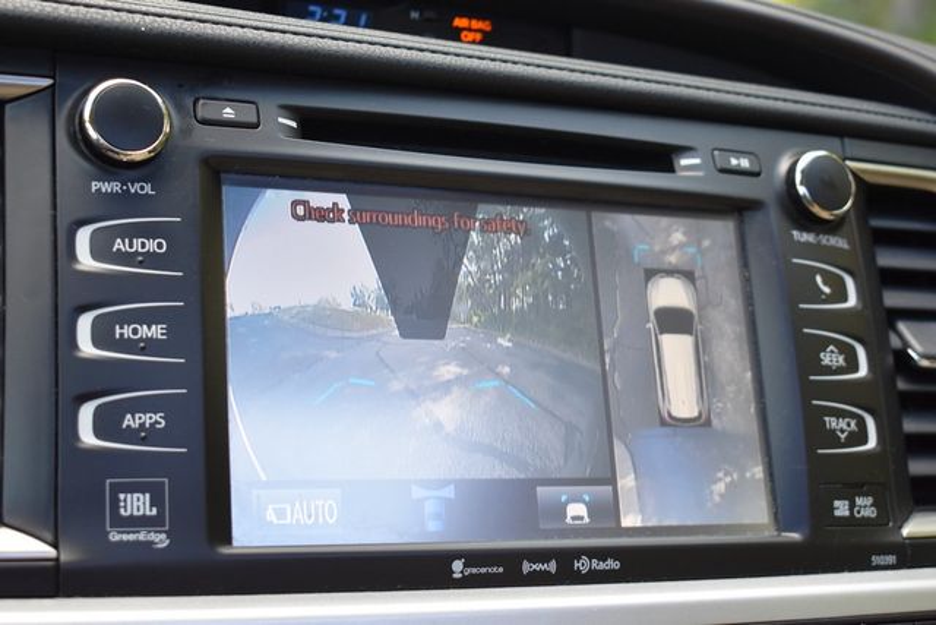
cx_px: 468
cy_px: 312
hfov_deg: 33.4
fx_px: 1560
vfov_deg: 22.6
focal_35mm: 60
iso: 800
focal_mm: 40
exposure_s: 1/200
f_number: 4.8
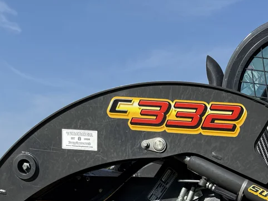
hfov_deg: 23.4
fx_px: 619
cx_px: 267
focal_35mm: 80
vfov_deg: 16.4
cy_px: 321
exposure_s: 1/3425
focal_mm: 6.76
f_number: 1.78
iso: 80
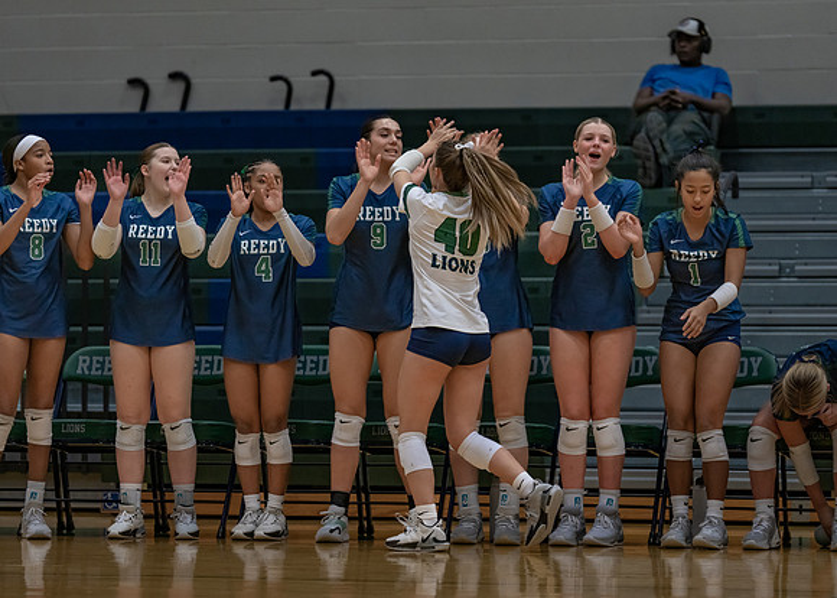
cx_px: 418
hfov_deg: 11.5
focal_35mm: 174
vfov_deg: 8.3
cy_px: 299
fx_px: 4138
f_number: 2.8
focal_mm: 162
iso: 2500
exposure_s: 1/1000
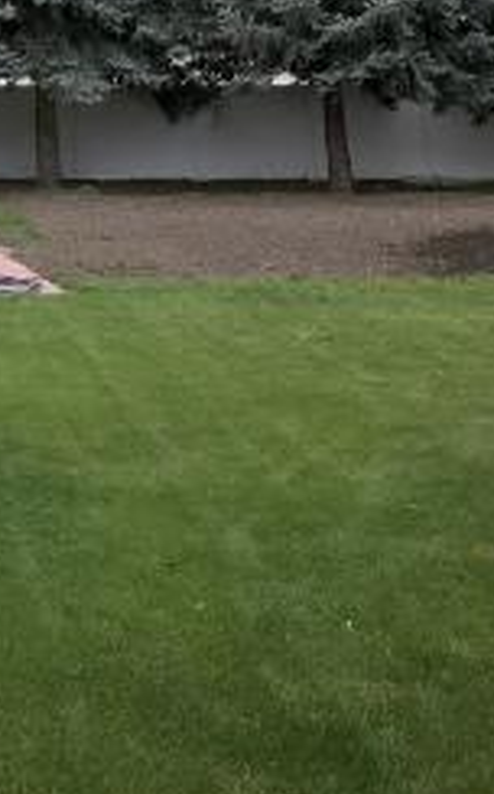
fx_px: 1684
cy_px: 111
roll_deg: +0.9
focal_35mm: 78
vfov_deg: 25.8
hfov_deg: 15.8
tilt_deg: +0.1
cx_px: -156
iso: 20
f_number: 1.8
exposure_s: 1/374
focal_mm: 3.99
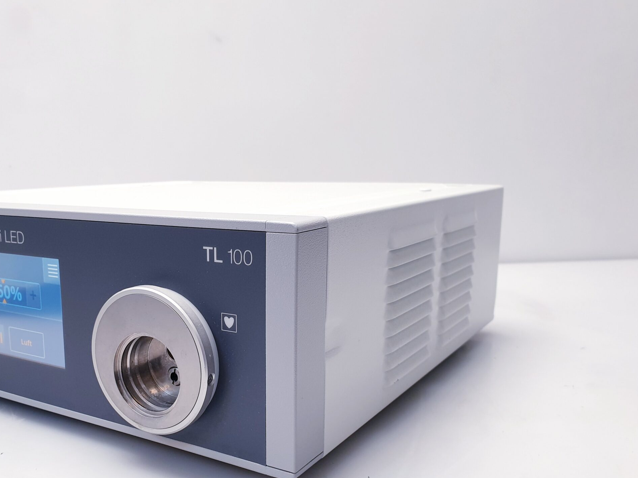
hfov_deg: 51.6
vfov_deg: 40.5
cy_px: 293
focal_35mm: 35
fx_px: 645
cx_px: 210
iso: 80
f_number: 2.4
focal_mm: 4.3
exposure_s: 1/50
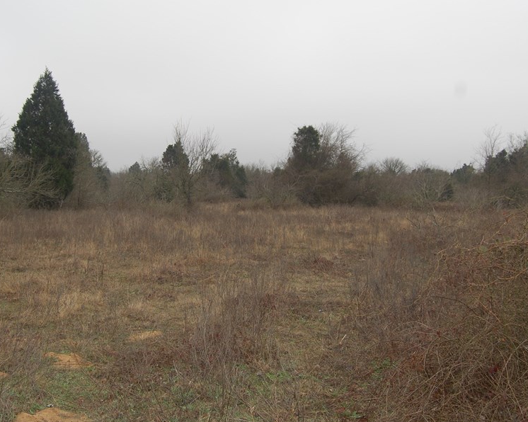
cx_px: 231
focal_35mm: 41
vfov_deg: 36.4
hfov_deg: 44.7
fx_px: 640
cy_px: 176
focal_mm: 20
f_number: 5.6
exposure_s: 1/500
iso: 200
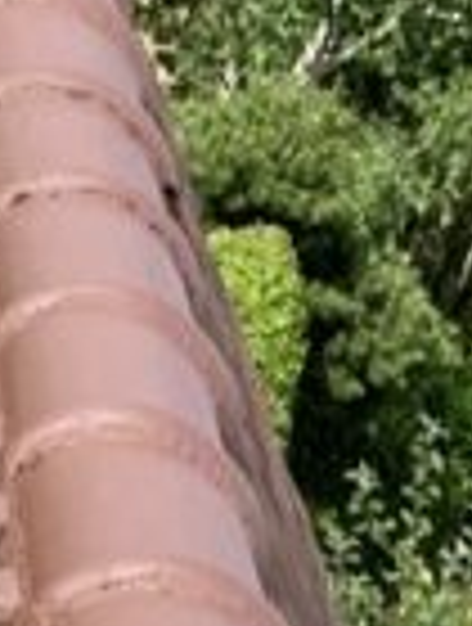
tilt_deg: -29.4
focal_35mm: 191
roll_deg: -38.5
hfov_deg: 7.7
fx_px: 3457
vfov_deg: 8.1
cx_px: 647
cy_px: 2139
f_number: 1.8
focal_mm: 4.25
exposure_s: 1/835
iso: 25
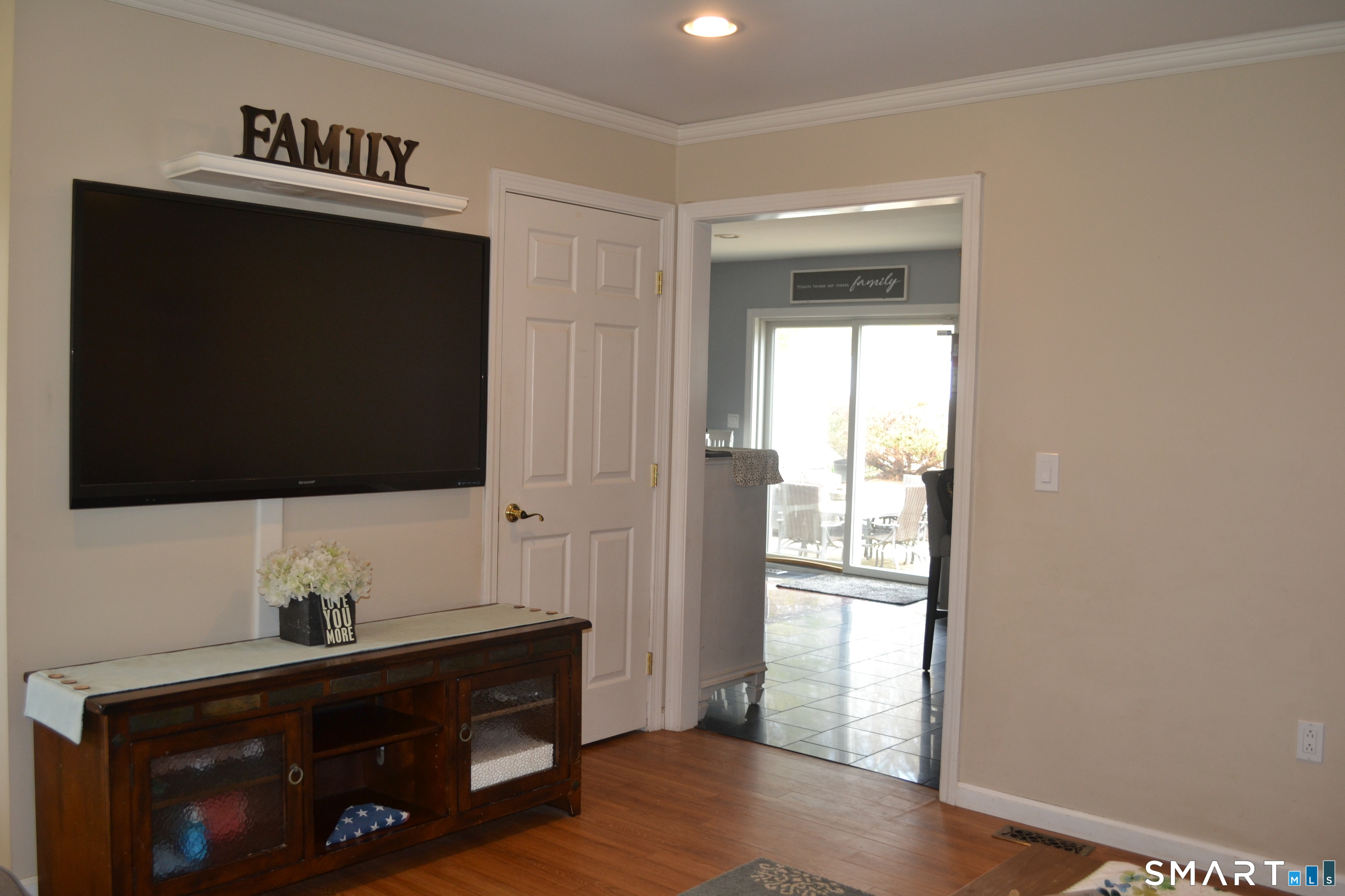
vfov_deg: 43.6
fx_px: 1121
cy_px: 448
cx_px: 672
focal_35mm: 30
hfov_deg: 61.9
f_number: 4
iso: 400
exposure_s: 1/60
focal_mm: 20
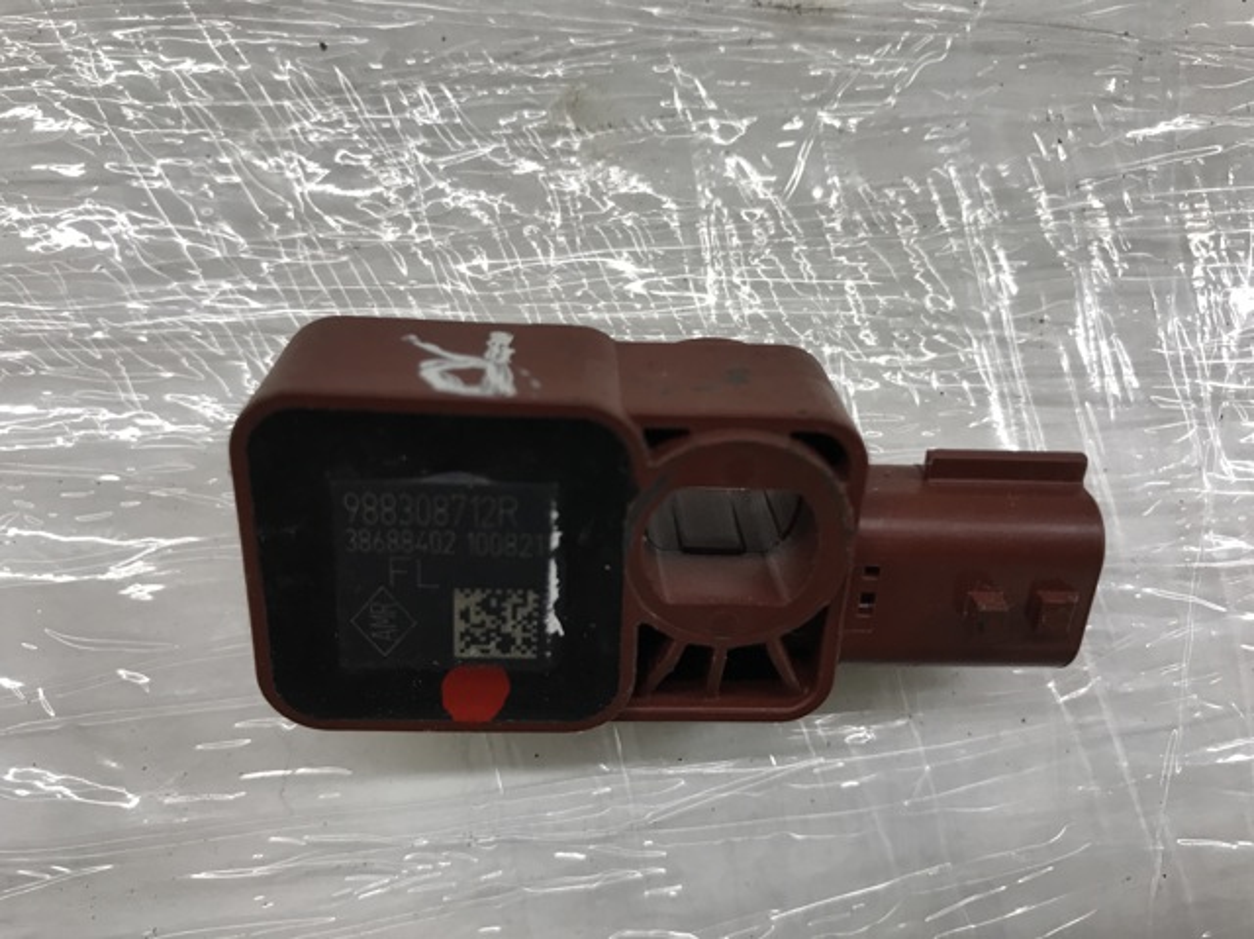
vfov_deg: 49.7
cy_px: 470
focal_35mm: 28
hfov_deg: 63.5
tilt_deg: -79.0
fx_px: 1014
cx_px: 627
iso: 25
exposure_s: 1/33
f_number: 1.8
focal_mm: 3.99
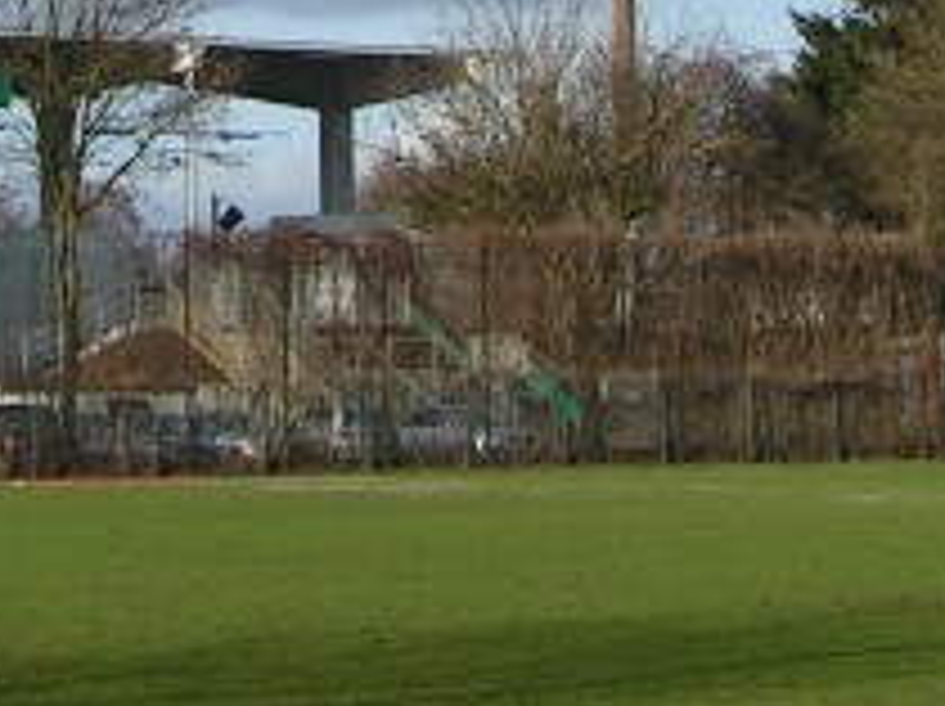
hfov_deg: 13.5
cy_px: -454
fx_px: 3954
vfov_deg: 9.8
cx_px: 108
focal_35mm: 145
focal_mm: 5.8
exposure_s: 1/400
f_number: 5.6
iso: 50
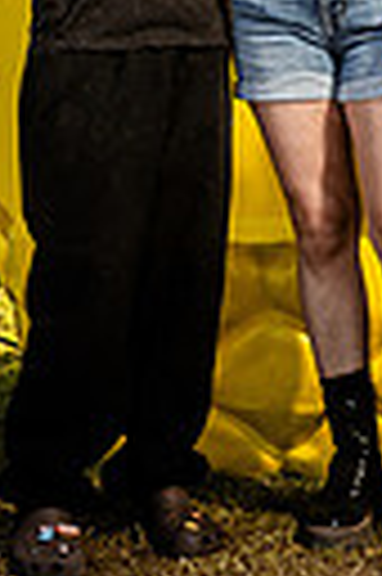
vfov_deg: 14.3
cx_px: 83
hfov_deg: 10.0
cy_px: -194
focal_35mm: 137
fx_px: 2186
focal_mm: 26
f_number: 4
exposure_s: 1/200
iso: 80
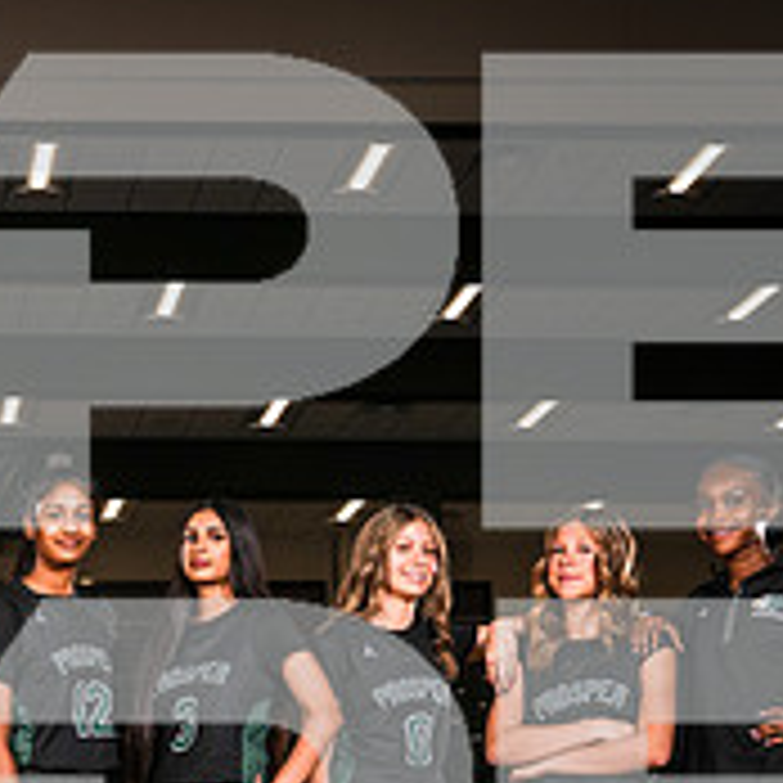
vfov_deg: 19.0
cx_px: -130
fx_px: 2252
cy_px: 839
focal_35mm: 88
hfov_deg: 18.8
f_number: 8
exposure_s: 1/250
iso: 400
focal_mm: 31
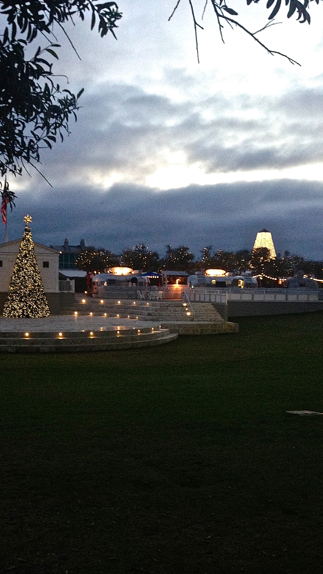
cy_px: 310
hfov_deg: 29.6
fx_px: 609
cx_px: 125
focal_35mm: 40
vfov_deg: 50.4
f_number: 2.4
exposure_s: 1/20
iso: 250
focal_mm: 4.13
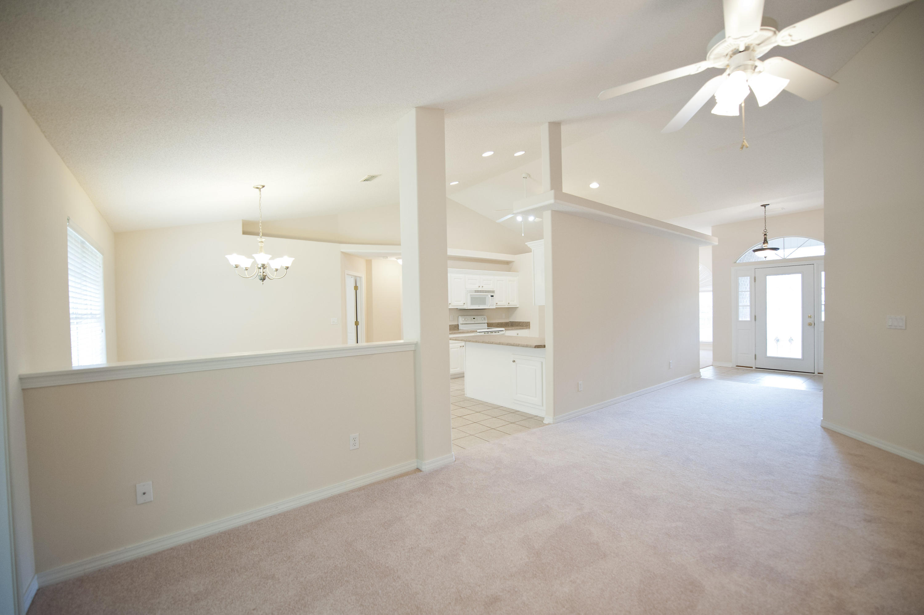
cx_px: 462
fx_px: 359
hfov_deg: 104.3
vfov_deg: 81.1
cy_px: 308
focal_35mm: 14
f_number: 2.8
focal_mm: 14
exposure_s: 1/100
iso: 800
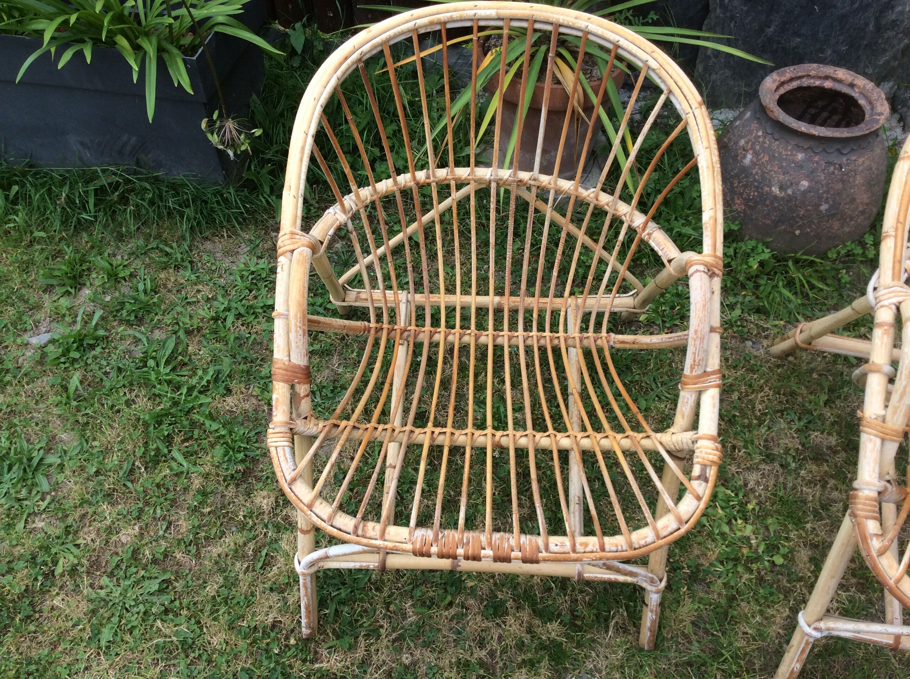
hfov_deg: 56.9
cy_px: 340
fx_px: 840
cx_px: 455
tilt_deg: -53.7
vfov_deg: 44.1
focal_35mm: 32
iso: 32
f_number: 2.4
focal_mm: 3.3
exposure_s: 1/232
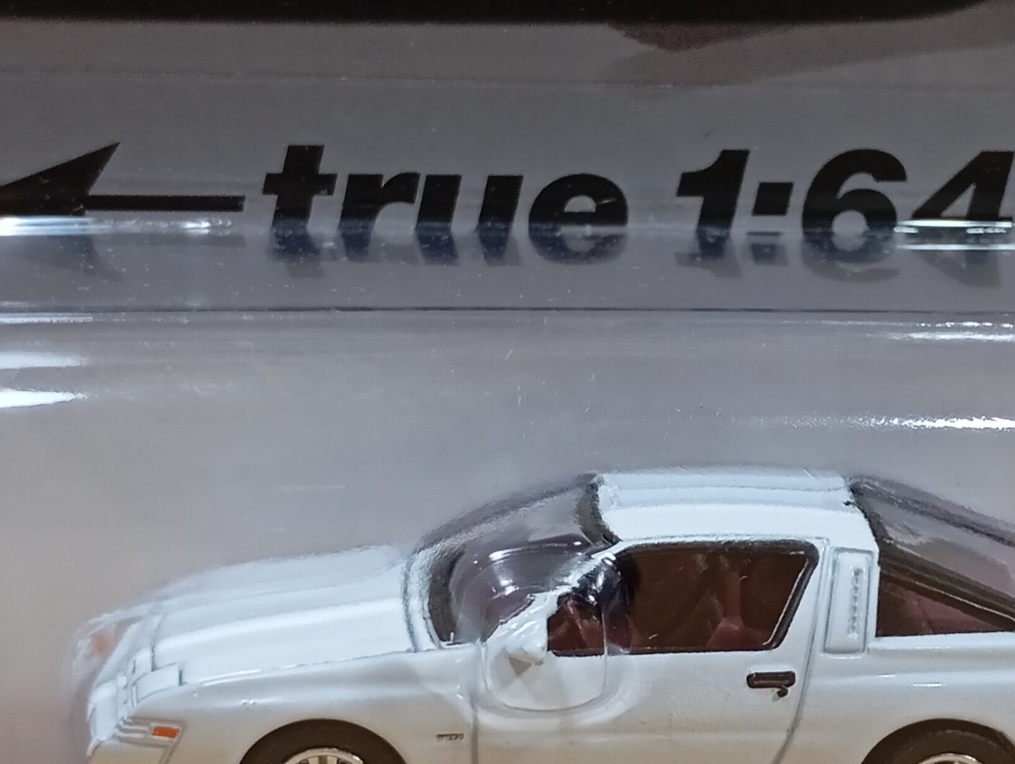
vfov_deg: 16.6
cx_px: 639
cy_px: 440
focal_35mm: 89
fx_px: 2613
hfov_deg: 21.9
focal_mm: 4.27
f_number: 1.8
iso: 245
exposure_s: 1/50
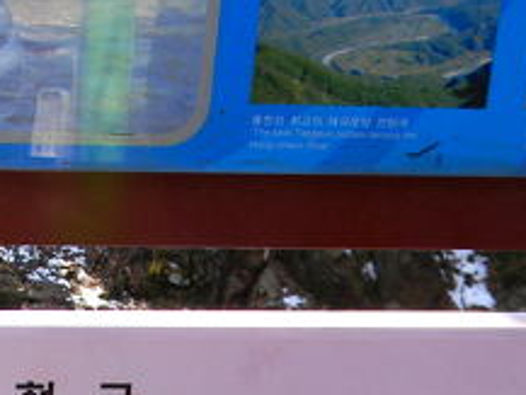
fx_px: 1612
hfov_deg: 17.6
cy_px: 463
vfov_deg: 13.6
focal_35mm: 106
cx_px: -124
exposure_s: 1/154
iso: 80
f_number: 3.7
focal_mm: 6.4
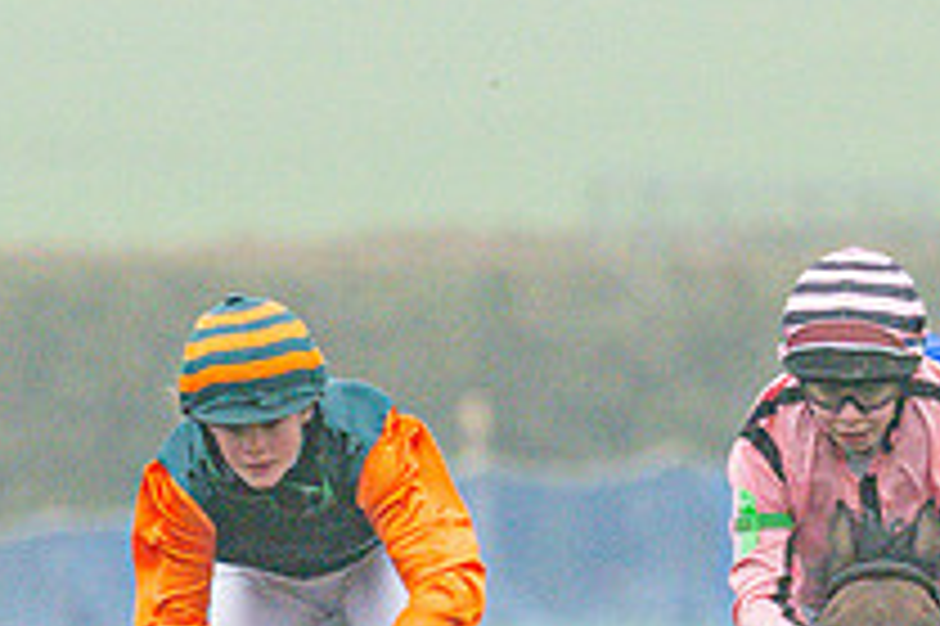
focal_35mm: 2504
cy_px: 968
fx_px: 65329
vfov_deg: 0.5
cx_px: -242
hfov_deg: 0.8
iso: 800
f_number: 5
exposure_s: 1/1250
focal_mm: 400
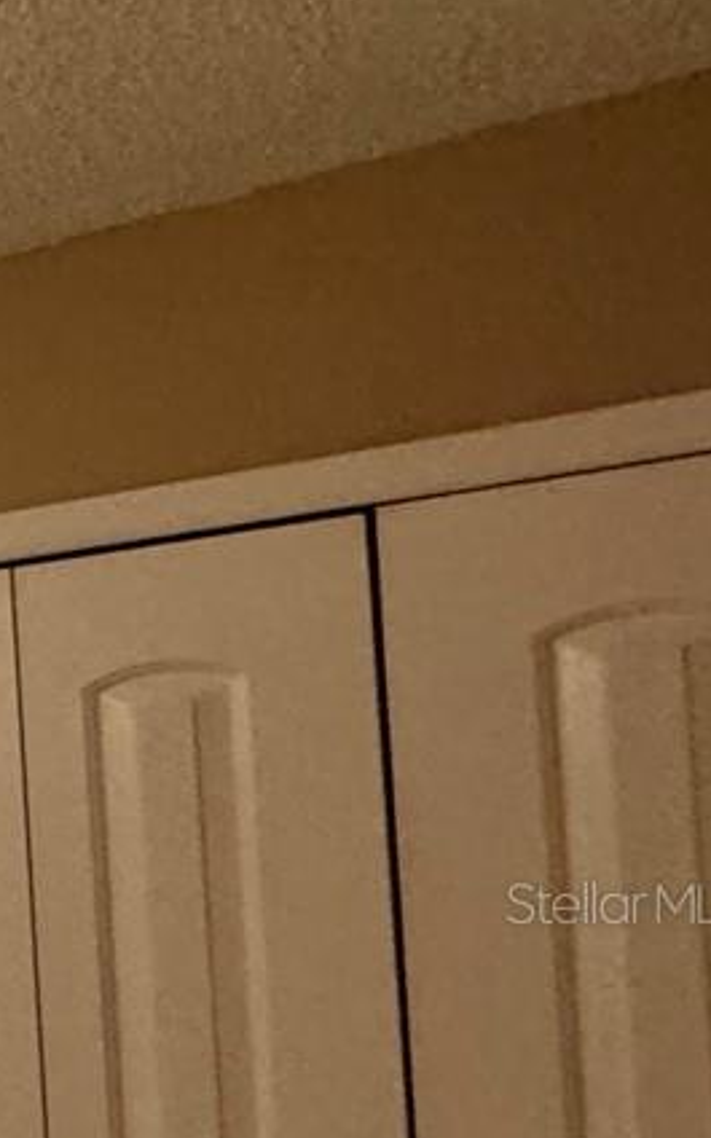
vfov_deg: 35.2
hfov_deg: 11.8
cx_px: -1387
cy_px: 902
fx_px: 1736
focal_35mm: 56
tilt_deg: +5.7
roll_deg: +1.7
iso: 500
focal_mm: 2.22
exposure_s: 1/60
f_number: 2.2
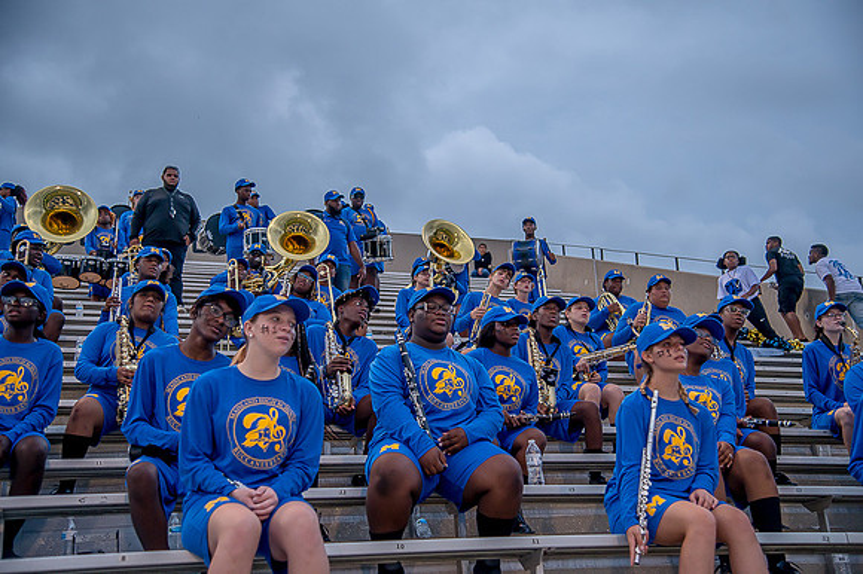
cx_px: 432
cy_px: 287
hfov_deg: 41.1
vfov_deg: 28.0
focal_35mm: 48
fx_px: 1150
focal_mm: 48
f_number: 4
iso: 400
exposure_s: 1/200
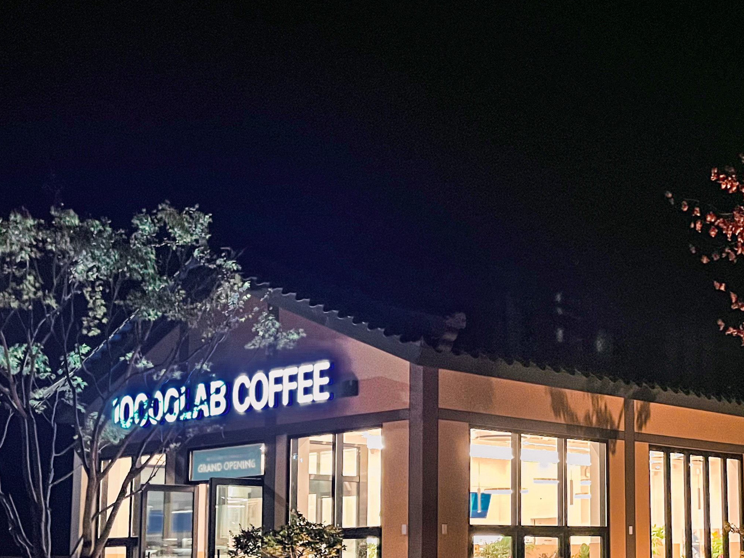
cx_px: 706
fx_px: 1118
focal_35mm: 52
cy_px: 431
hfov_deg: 34.2
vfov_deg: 27.6
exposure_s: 1/30
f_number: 1.6
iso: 1000
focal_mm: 4.2
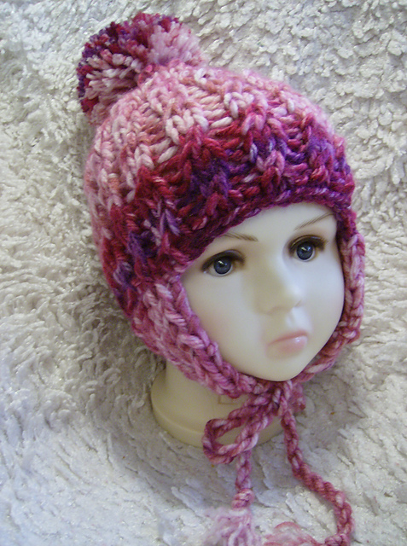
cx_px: 204
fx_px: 567
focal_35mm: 36
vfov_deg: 51.5
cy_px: 273
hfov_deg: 39.5
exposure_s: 1/17.9
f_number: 2.8
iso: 200
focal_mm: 6
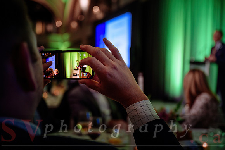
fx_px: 275
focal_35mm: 44
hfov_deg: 44.5
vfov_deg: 30.5
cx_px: 112
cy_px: 75
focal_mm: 44
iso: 1000
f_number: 2.8
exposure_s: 1/160
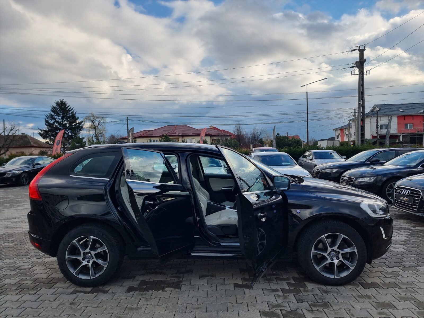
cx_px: 212
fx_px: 294
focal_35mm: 24
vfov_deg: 56.8
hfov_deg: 71.6
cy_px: 159
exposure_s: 1/558
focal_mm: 6.7
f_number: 1.8
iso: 50
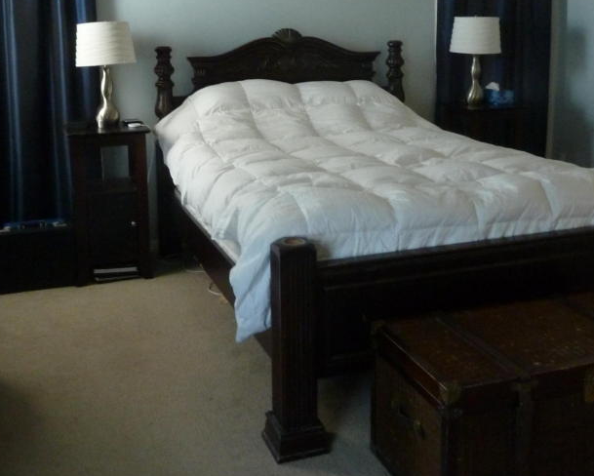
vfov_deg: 35.6
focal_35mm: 41
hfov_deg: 44.7
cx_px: 281
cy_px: 112
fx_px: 721
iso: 400
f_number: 3.3
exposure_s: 1/5
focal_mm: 4.1
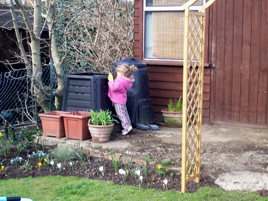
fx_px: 542
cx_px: 134
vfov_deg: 21.0
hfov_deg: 27.8
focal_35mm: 70
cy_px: 100
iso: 80
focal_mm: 11.6
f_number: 3.8
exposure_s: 1/95.7
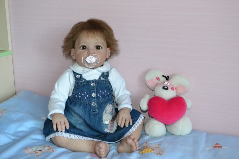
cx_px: 120
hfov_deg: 41.1
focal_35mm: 48
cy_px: 80
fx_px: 319
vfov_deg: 28.1
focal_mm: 32
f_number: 4.8
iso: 2000
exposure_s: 1/60
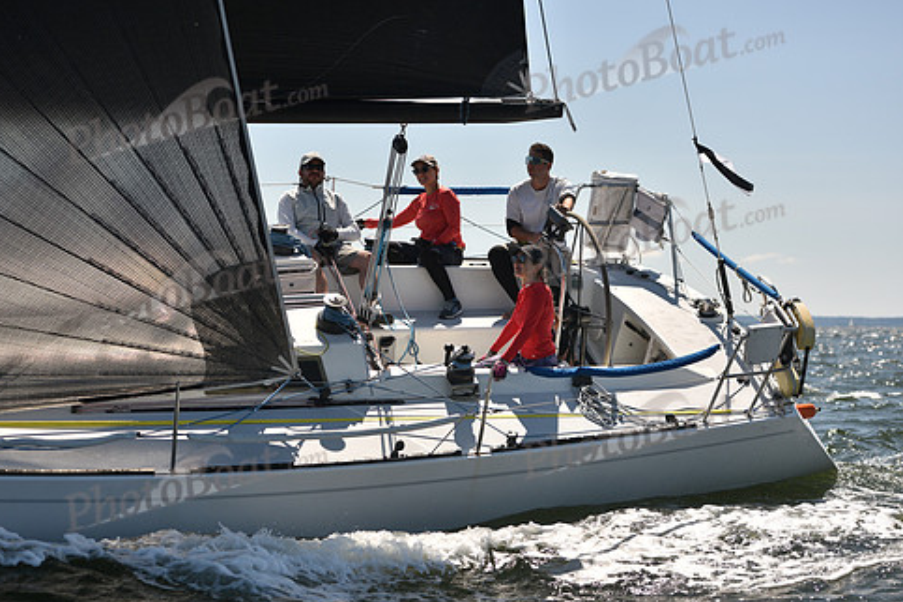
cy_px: 360
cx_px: 426
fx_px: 2107
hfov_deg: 24.2
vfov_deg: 16.2
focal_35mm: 84
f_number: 3.5
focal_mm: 70
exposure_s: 1/1600
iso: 250
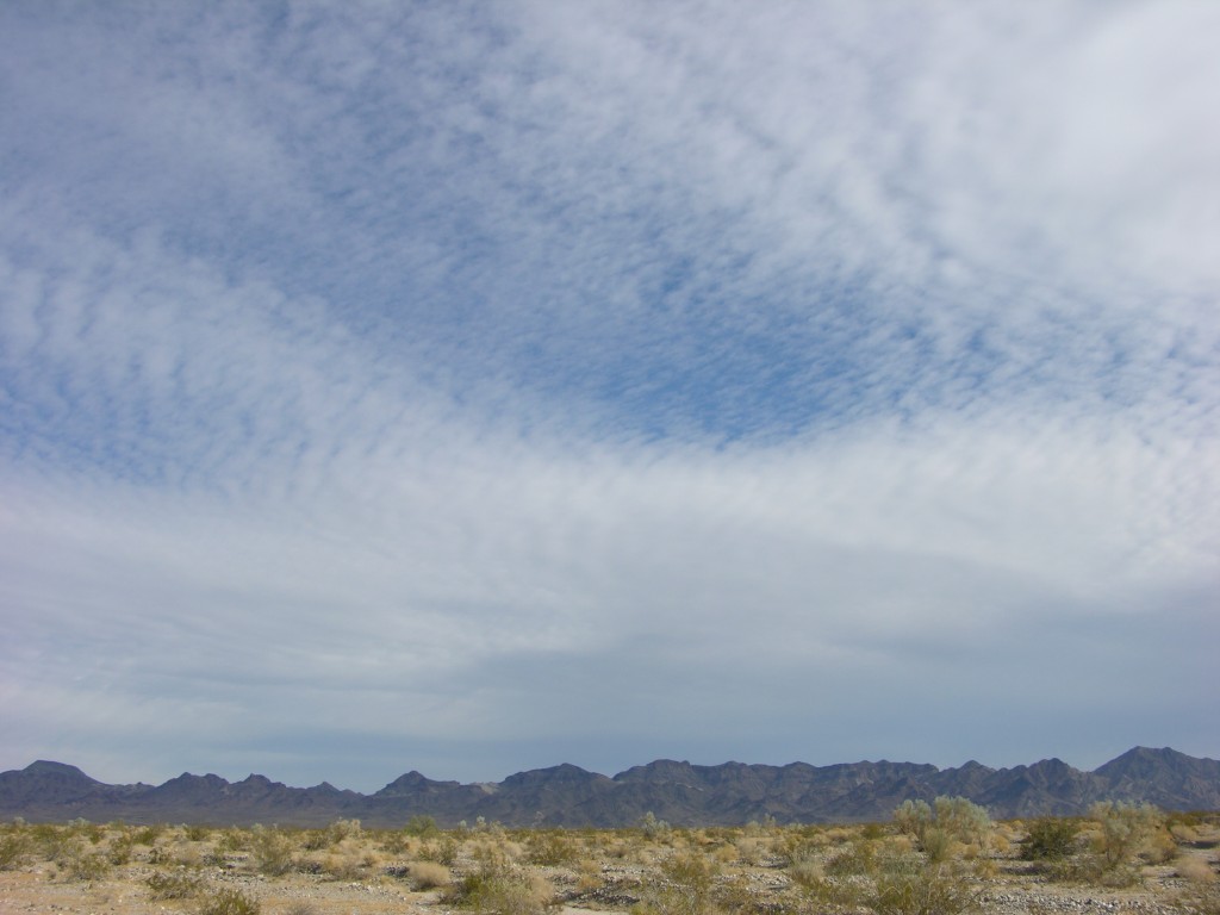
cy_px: 458
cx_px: 610
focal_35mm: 35
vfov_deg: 40.7
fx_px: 1234
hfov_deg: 52.6
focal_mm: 8.9
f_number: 7.1
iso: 50
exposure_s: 1/247
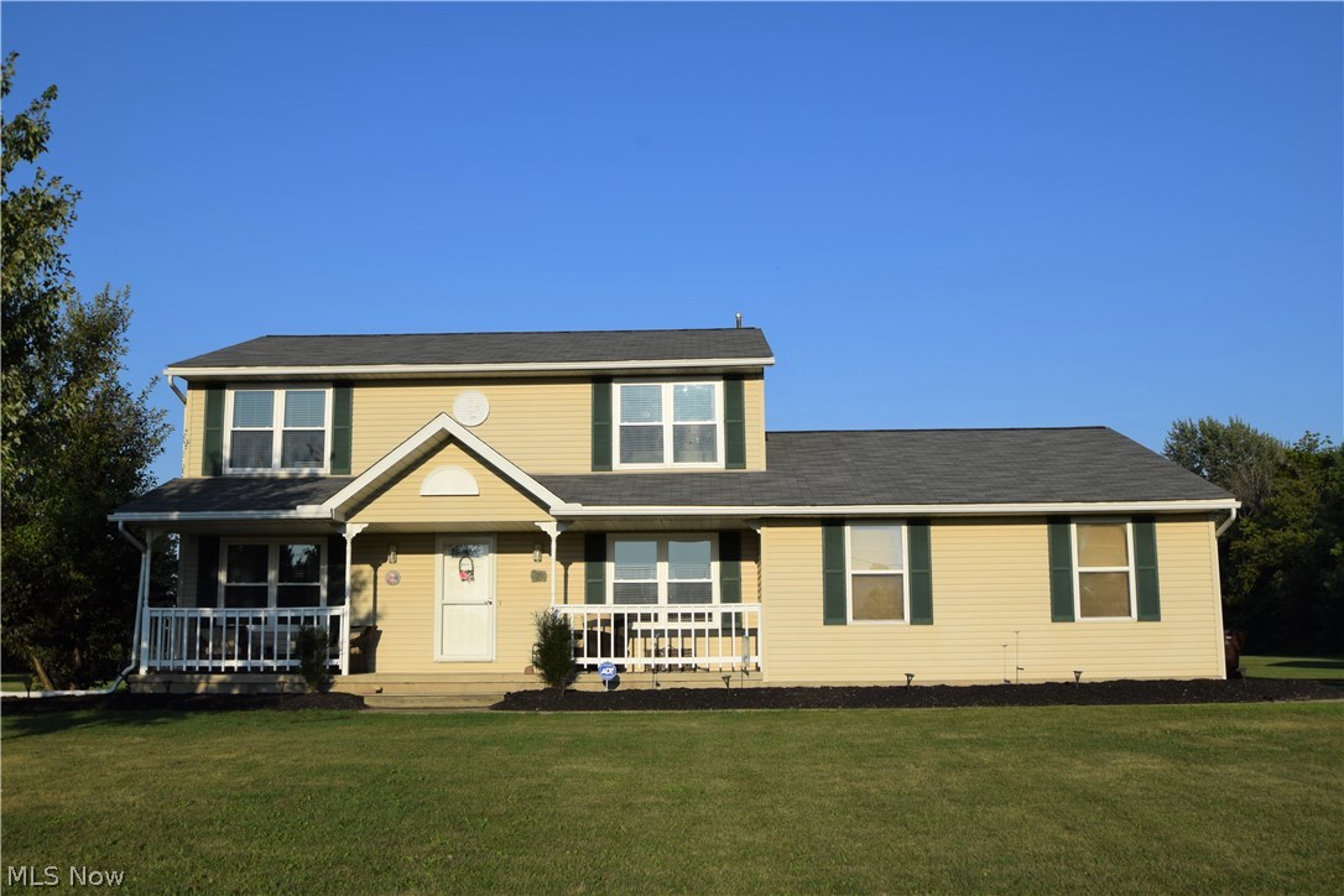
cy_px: 448
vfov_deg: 36.9
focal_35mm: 36
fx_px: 1344
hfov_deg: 53.1
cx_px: 672
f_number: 10
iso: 200
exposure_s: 1/400
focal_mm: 24
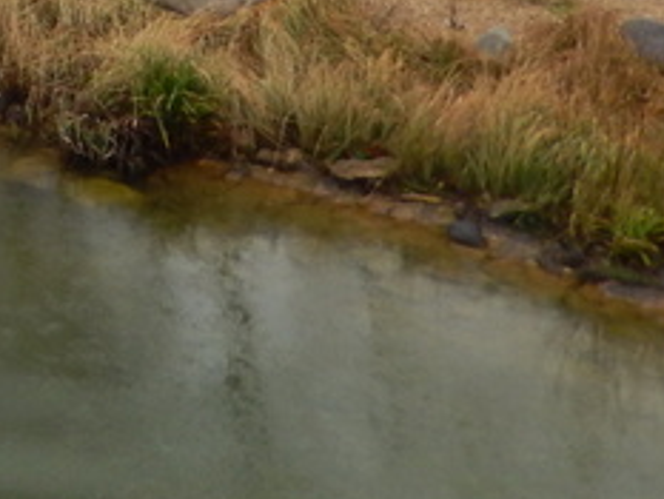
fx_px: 2073
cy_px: -553
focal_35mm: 108
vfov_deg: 12.0
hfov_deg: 15.7
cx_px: -507
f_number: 3.4
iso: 125
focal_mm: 4.5
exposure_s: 1/250
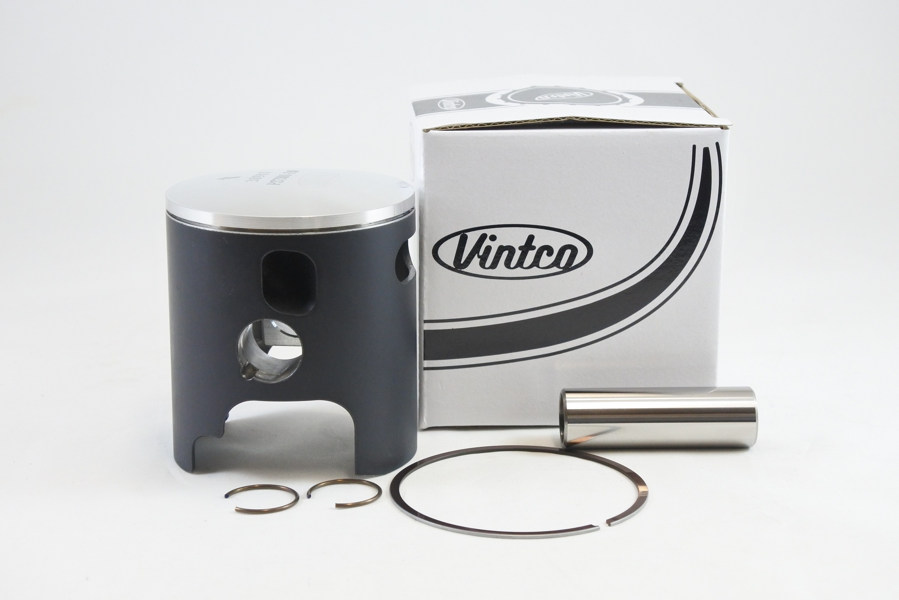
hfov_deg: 31.9
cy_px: 303
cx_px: 456
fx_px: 1573
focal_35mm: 63
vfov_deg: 21.6
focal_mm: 23.1
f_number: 5
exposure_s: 1/125
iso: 800
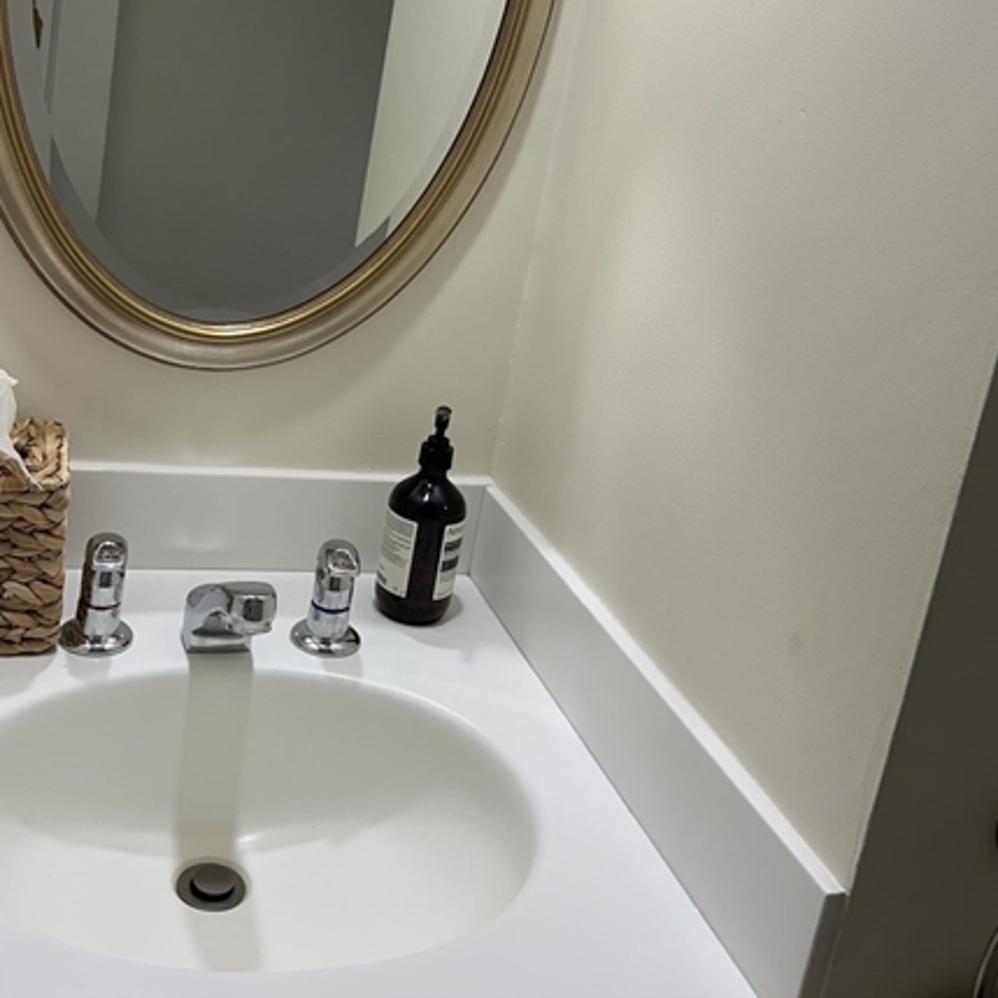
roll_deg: -10.1
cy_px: 293
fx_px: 1239
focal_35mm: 38
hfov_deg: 43.6
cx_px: 386
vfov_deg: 42.9
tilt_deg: -12.0
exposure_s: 1/120
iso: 100
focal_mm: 6.86
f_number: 1.78
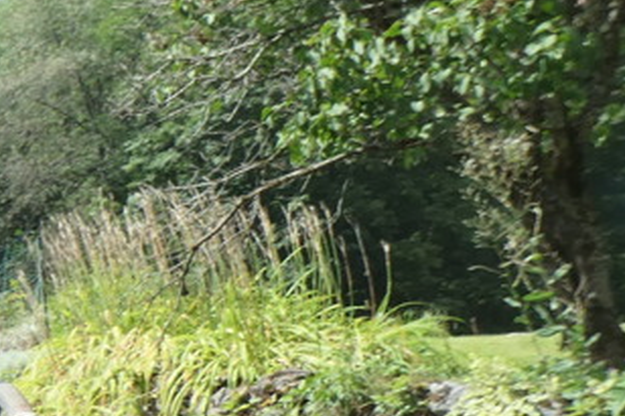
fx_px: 2030
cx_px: -676
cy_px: 284
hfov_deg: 14.2
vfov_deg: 11.7
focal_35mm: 117
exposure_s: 1/800
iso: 200
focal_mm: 8.8
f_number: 4
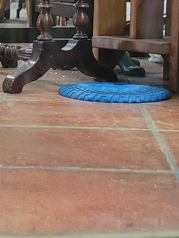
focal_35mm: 115
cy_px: 58
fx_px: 793
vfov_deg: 17.0
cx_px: -5
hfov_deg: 12.7
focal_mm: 5.4
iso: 400
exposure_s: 1/50
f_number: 1.8
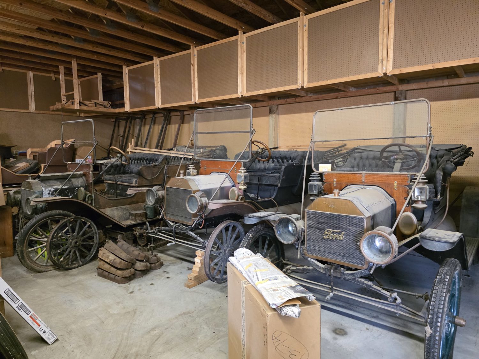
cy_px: 180
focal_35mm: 23
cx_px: 240
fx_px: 318
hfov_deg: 73.9
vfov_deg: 58.9
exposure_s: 1/120
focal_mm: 6.3
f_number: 1.7
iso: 2000
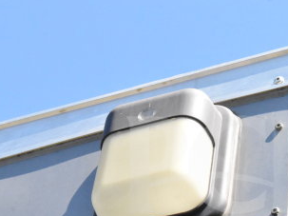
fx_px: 1330
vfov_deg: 9.2
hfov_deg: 12.3
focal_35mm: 160
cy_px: 192
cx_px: 211
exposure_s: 1/1250
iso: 6400
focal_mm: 55
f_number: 18
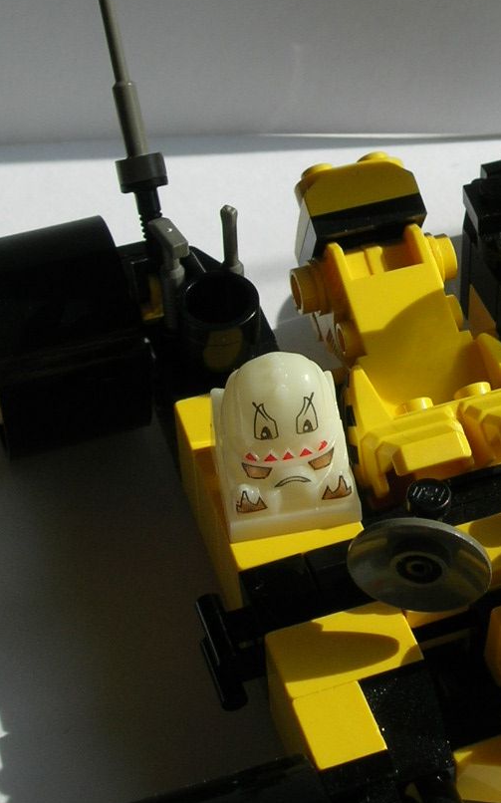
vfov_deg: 25.6
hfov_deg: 16.1
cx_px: 467
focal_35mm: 80
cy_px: 224
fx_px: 1750
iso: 64
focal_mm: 7.8
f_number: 4.8
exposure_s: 1/534
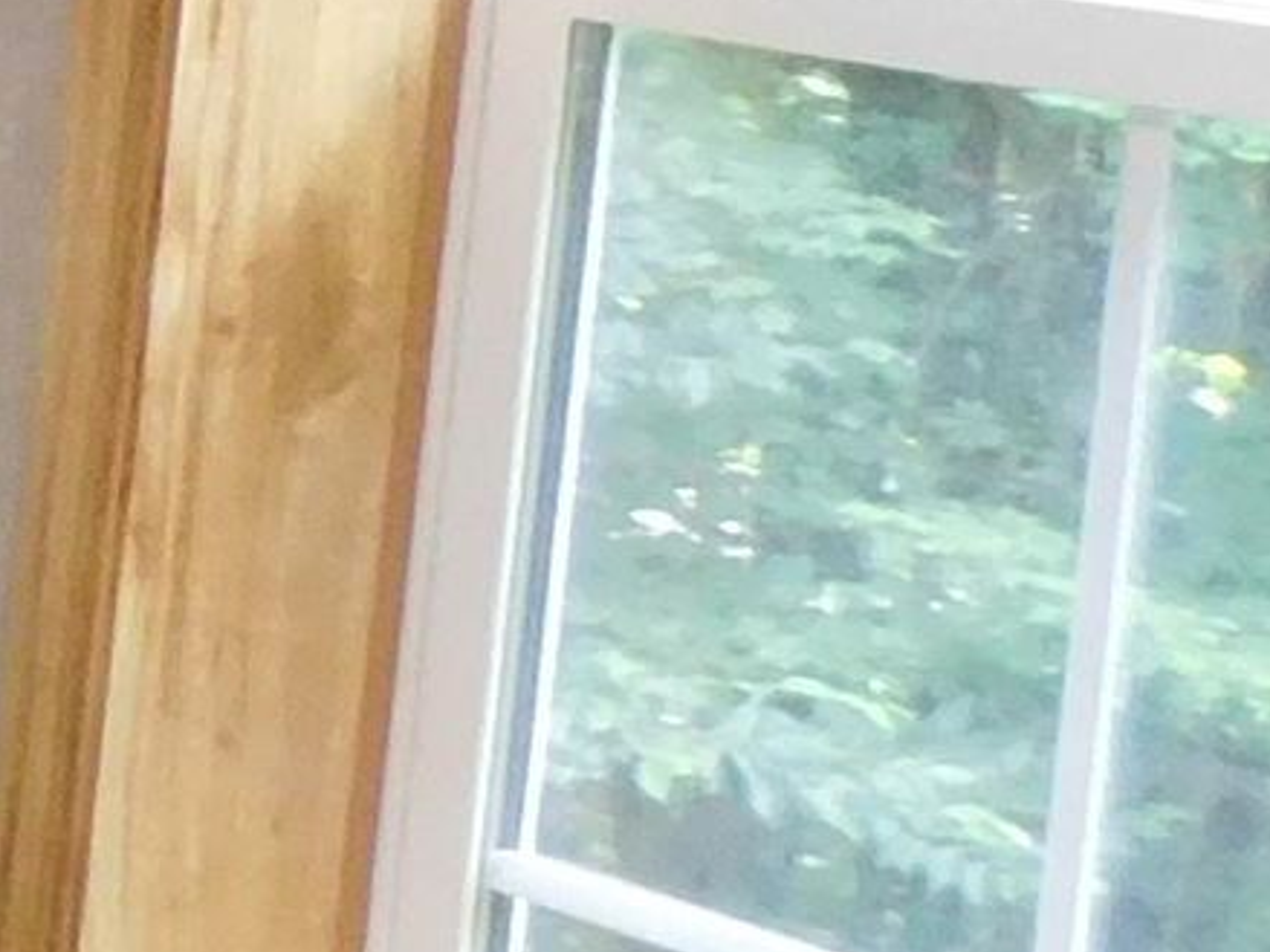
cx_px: -3150
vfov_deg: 9.1
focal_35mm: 161
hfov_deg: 8.7
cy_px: -113
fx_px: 5905
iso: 400
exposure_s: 1/30
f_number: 3
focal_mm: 4
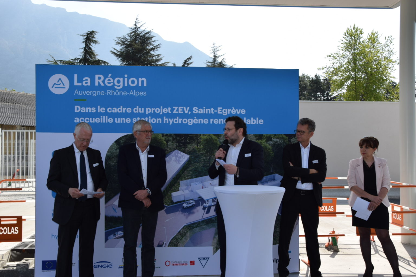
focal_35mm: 38
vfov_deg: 35.5
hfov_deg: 51.3
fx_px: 433
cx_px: 208
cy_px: 138
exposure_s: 1/200
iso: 100
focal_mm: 25
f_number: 9
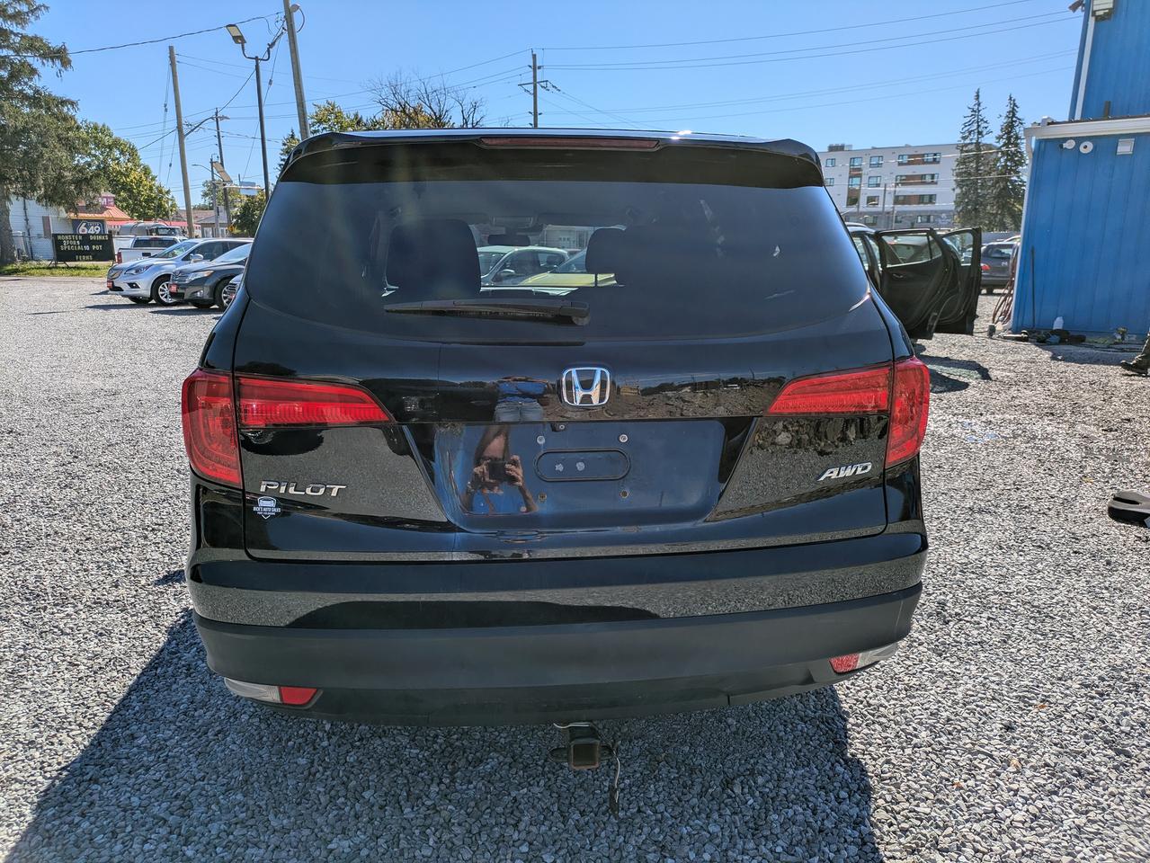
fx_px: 831
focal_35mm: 25
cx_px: 575
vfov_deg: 54.9
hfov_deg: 69.4
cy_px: 432
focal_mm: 5.43
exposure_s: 1/2222
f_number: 1.89
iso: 46
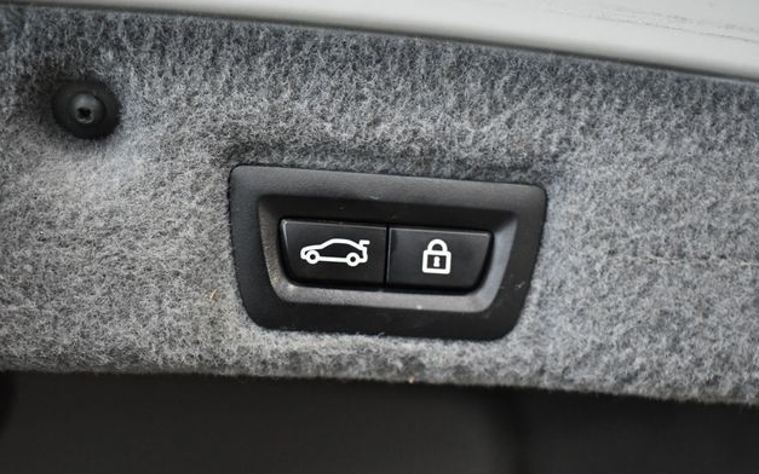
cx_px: 385
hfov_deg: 38.2
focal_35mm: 53
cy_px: 255
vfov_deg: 24.4
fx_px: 1096
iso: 3200
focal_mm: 34
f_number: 4.5
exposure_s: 1/100
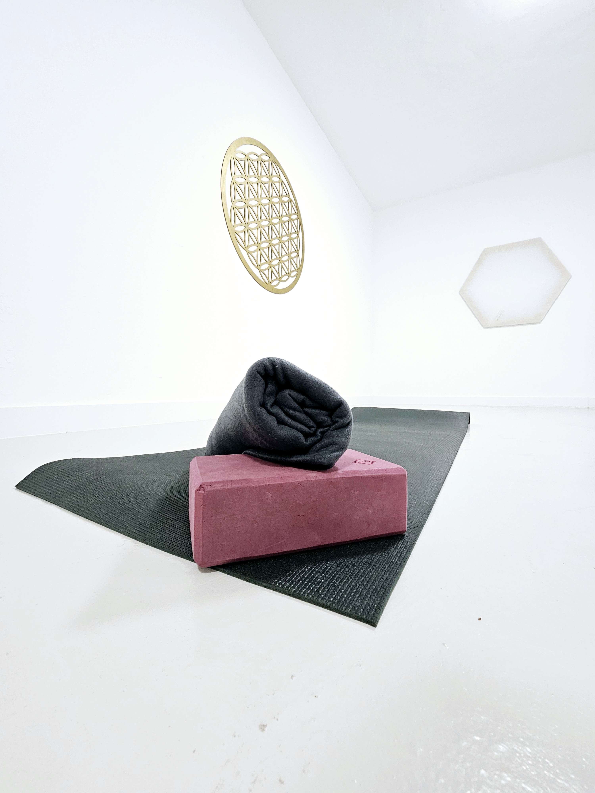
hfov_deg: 89.9
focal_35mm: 13
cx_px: 298
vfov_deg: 106.2
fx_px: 298
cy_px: 396
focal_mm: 2.2
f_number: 2.2
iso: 400
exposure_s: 1/33
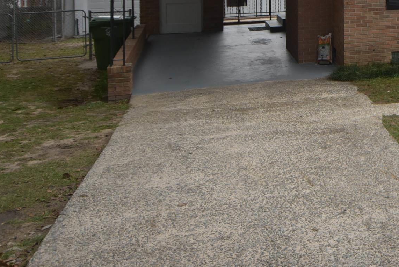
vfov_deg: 22.7
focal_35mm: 55
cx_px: 474
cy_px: -53
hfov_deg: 30.8
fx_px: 610
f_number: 4
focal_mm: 14
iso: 200
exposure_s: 1/800
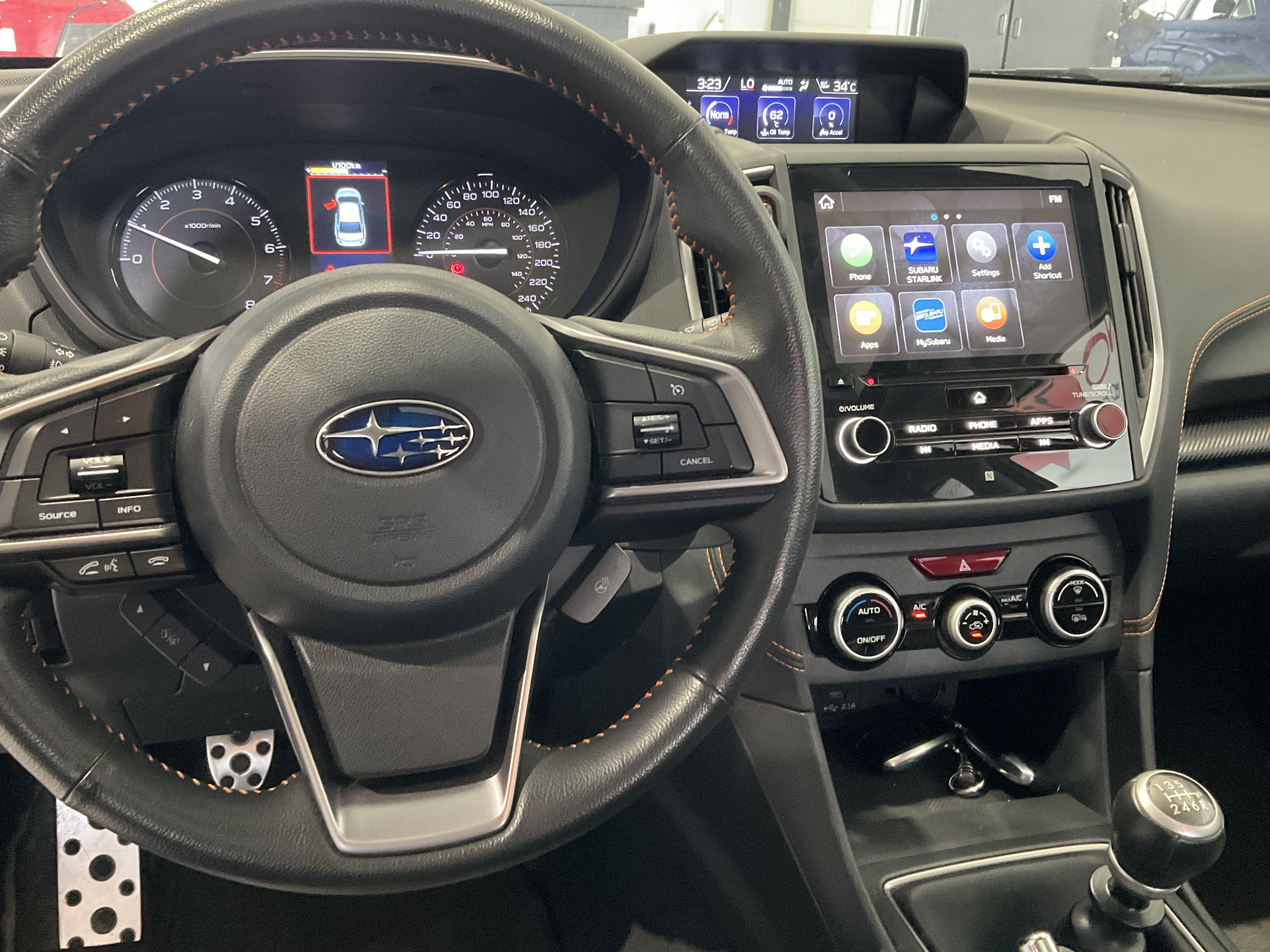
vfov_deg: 42.9
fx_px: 1211
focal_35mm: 33
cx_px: 620
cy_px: 431
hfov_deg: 55.3
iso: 320
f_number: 1.8
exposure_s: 1/40
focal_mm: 3
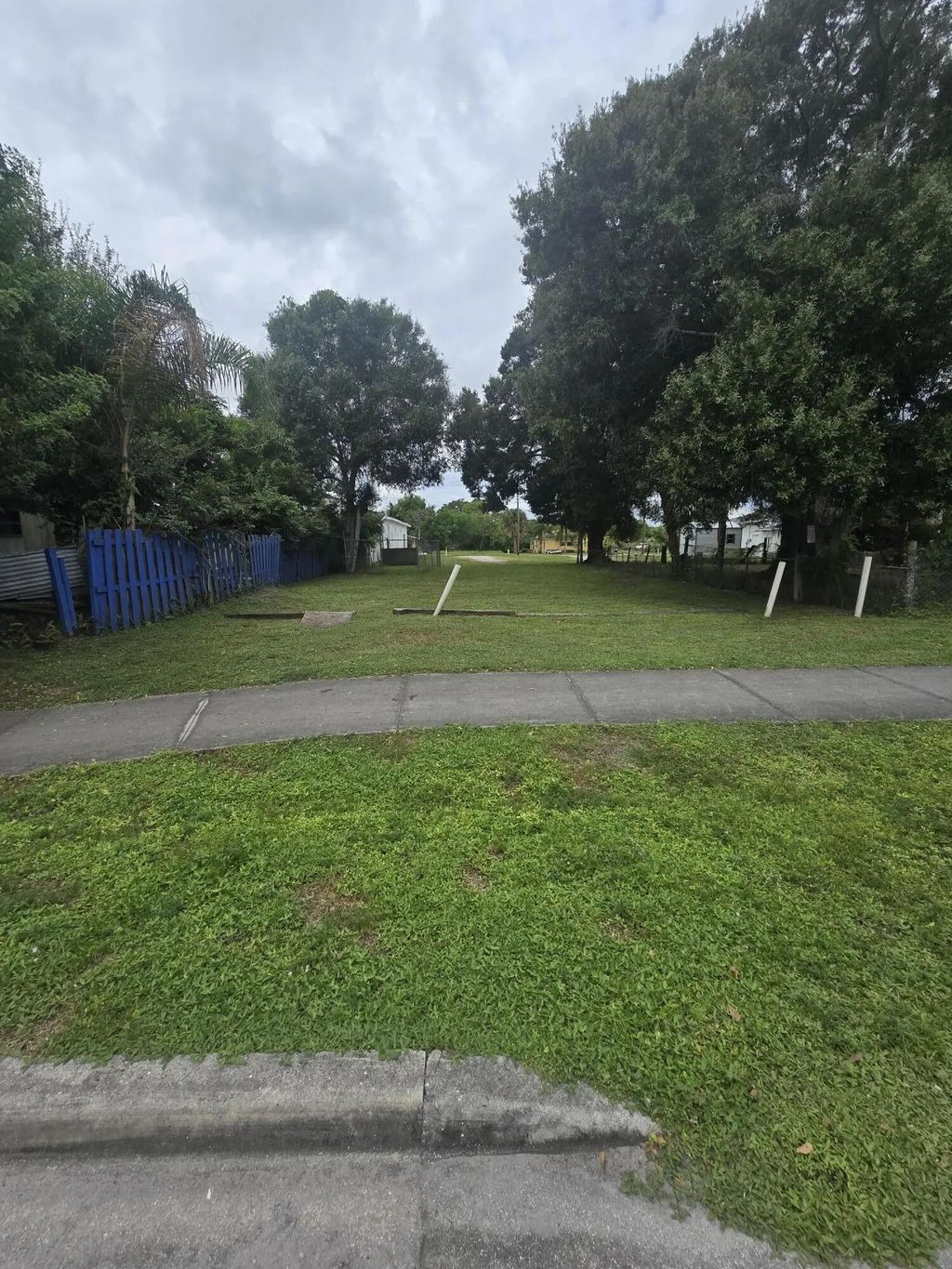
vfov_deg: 106.2
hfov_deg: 89.9
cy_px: 634
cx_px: 476
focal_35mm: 13
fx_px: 477
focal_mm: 2.2
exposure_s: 1/1681
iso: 50
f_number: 2.2
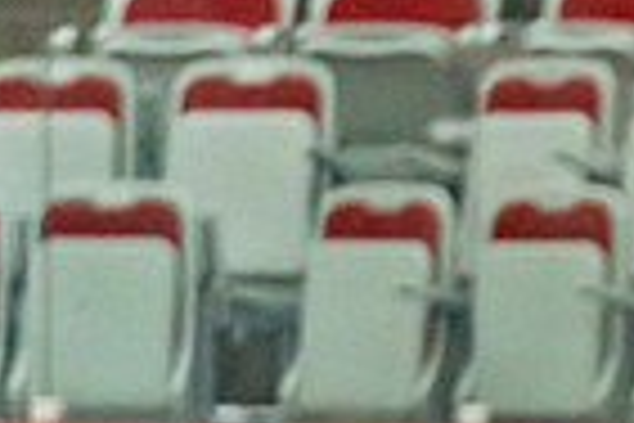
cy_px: 942
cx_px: 1033
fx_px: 13207
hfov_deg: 2.7
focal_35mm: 750
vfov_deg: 1.8
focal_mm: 146
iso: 3200
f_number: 2.8
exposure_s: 1/1250
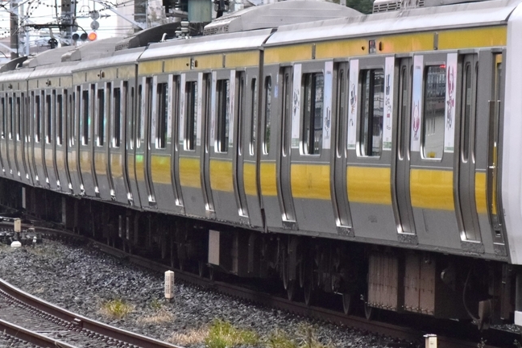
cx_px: 362
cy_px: 164
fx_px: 5436
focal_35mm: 375
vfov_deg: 3.7
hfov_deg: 5.5
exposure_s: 1/500
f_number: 6.3
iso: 3200
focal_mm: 135
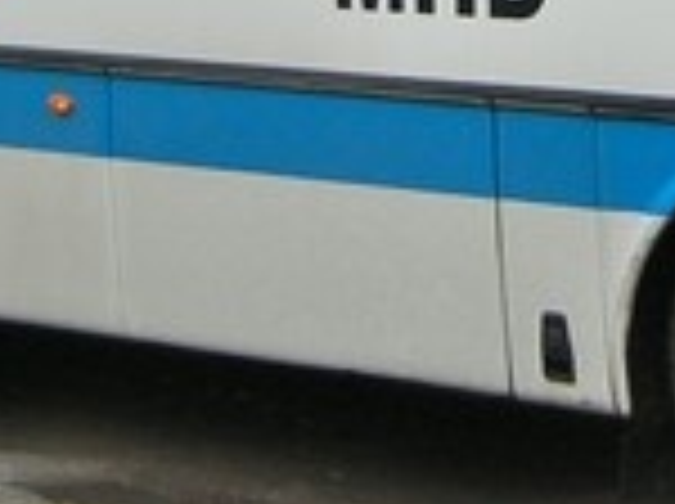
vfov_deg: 6.4
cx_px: 612
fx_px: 4380
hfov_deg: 8.8
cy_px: -464
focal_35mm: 225
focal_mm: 26
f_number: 4
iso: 400
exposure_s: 1/640
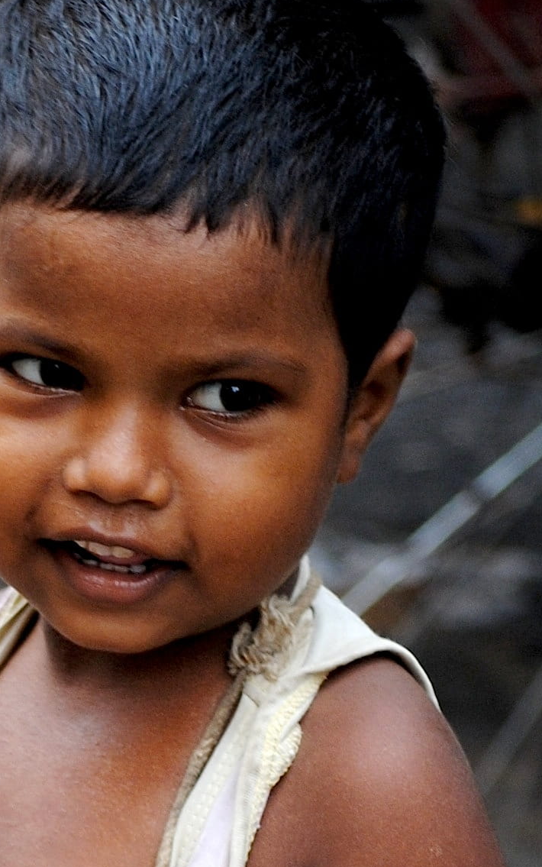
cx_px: -1
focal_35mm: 355
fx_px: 8385
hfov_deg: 3.7
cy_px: 1213
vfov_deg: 5.9
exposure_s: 1/320
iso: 200
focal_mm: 68
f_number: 4.2
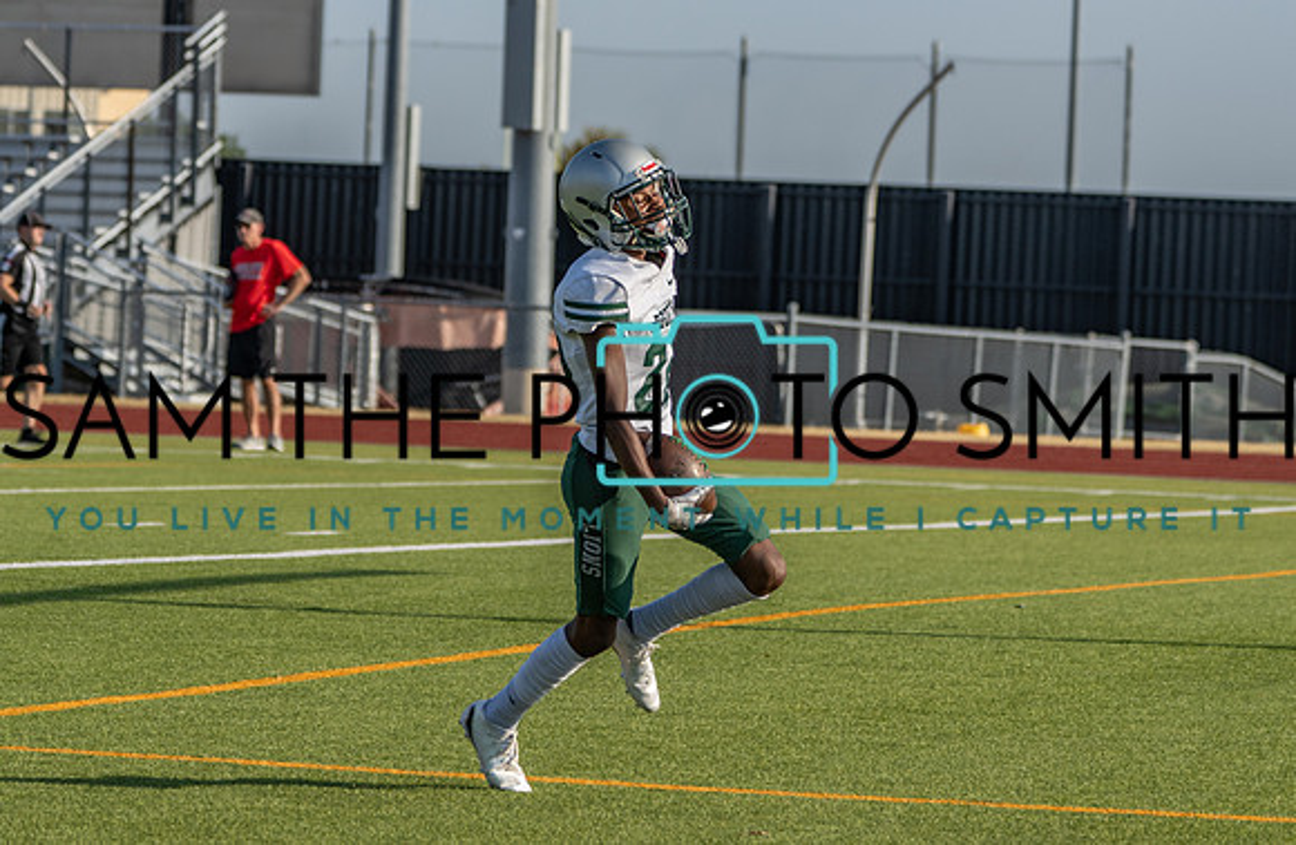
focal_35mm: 209
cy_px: 310
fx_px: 7486
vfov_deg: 6.5
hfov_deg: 9.9
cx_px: 604
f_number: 5.6
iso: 125
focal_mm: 156
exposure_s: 1/1250
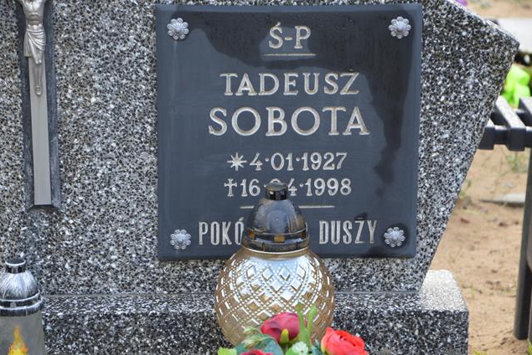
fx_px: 2188
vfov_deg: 9.3
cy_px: 178
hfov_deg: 13.9
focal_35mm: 148
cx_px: 266
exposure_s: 1/125
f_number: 5.6
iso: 360
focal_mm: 98
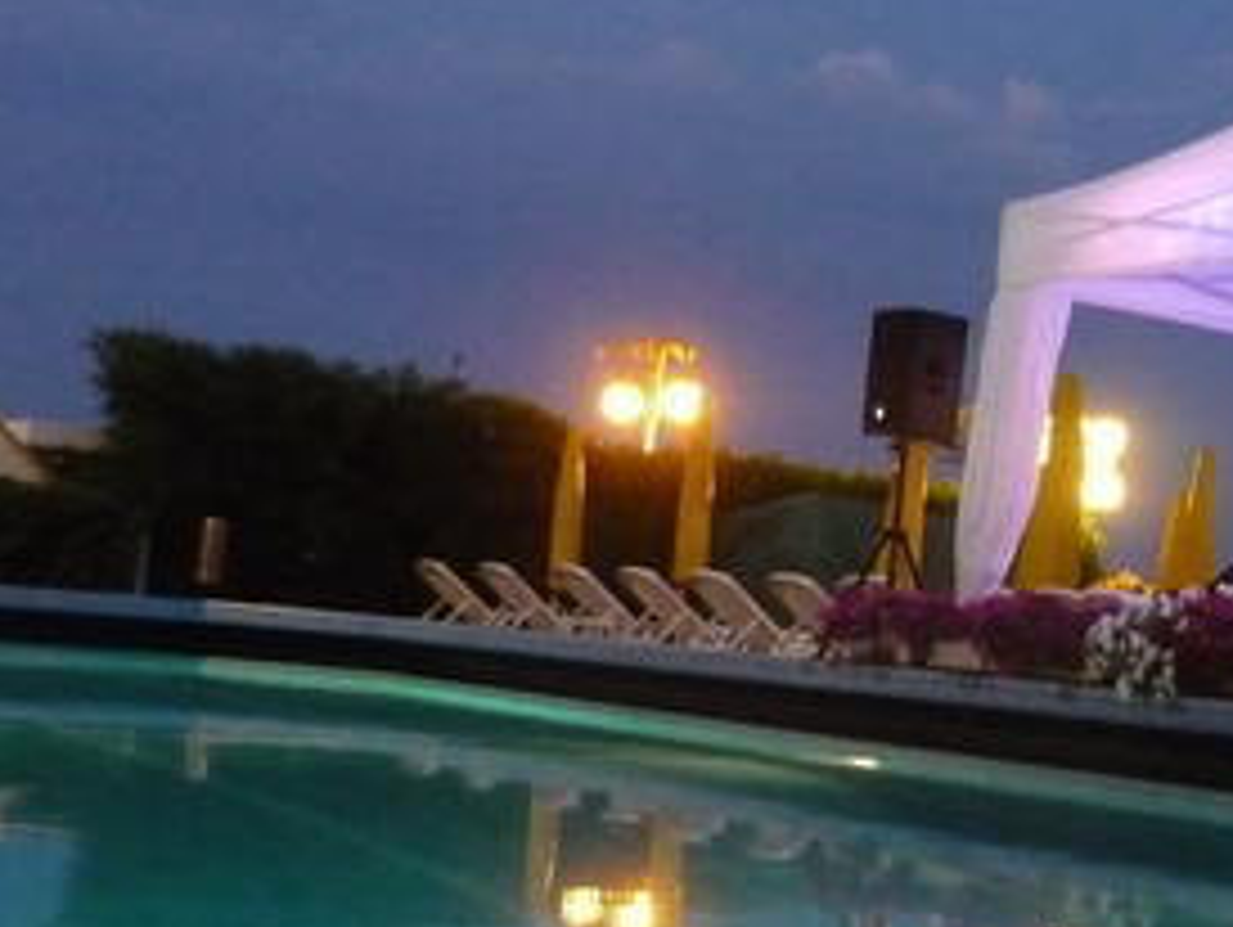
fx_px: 2745
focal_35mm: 77
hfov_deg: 24.9
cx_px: 999
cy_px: 734
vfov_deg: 19.0
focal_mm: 5.5
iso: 800
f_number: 2.8
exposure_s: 1/10
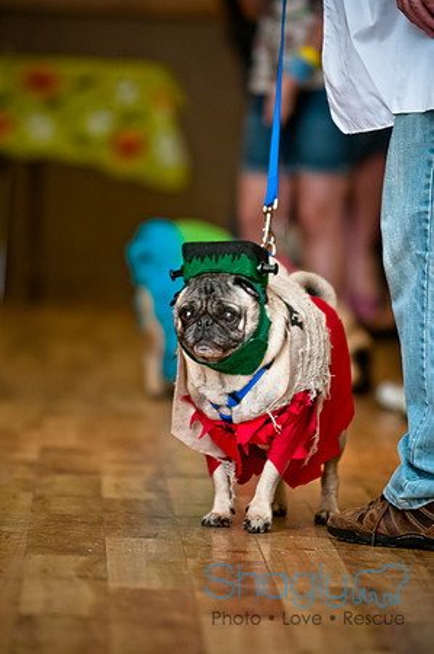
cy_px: 327
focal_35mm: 300
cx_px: 217
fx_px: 5437
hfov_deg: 4.6
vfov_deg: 6.9
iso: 200
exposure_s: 1/200
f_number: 2.8
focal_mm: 200
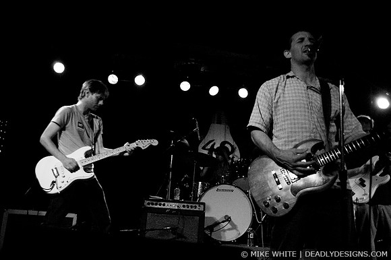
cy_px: 130
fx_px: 326
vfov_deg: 43.6
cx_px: 196
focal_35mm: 30
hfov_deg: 62.0
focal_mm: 20
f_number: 2.8
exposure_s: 1/30
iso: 800
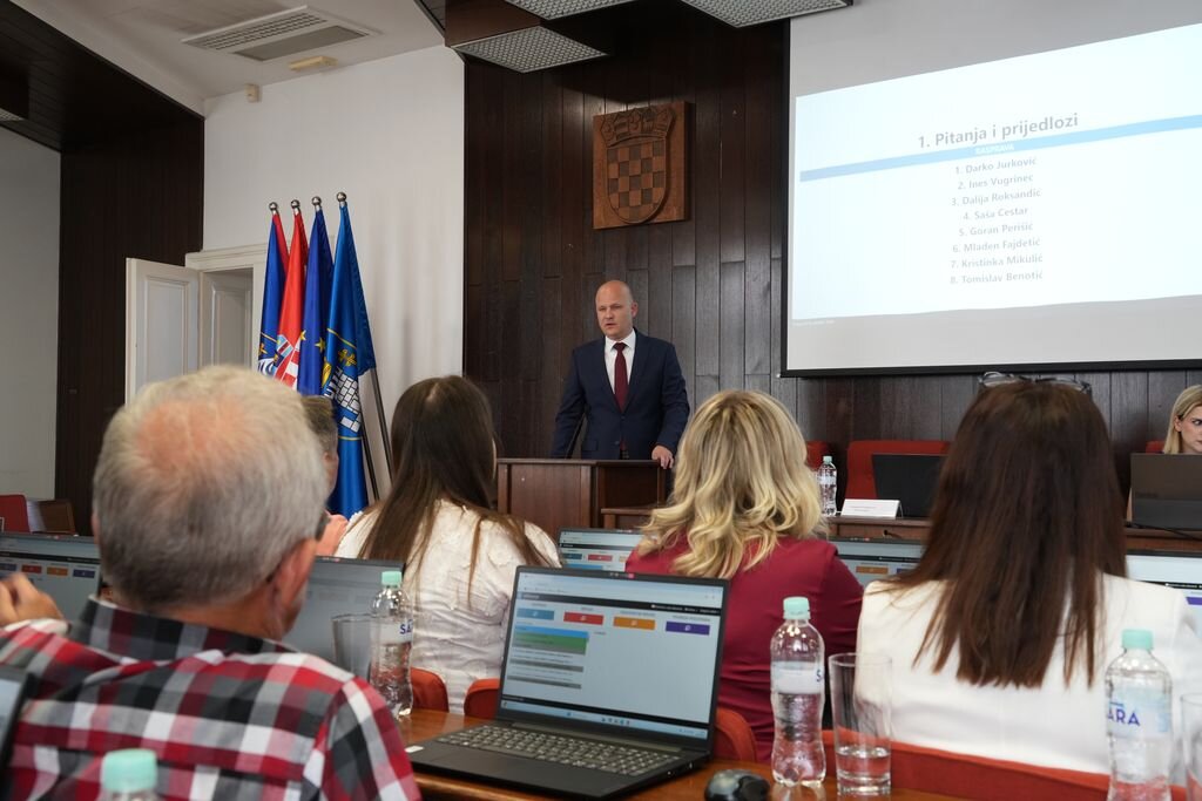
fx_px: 1269
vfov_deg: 35.1
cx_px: 601
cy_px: 400
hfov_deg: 50.7
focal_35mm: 38
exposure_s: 1/40
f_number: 8
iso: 2000
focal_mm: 38
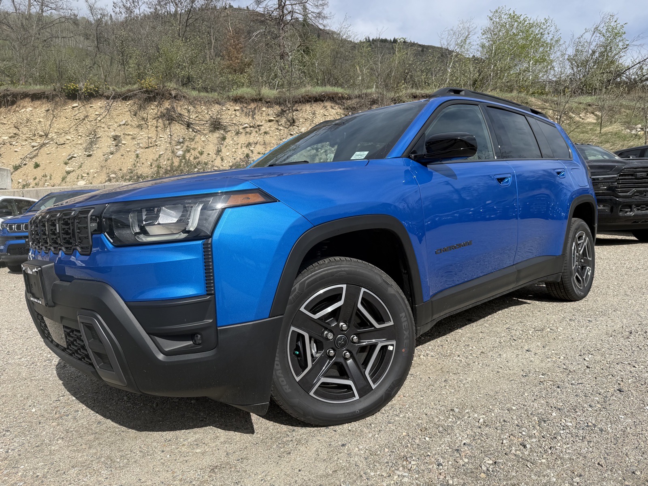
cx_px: 324
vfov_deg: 56.8
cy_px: 243
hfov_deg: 71.6
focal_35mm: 24
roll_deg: +2.8
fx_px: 449
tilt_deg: -3.6
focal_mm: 6.76
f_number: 1.78
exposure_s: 1/5319
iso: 80
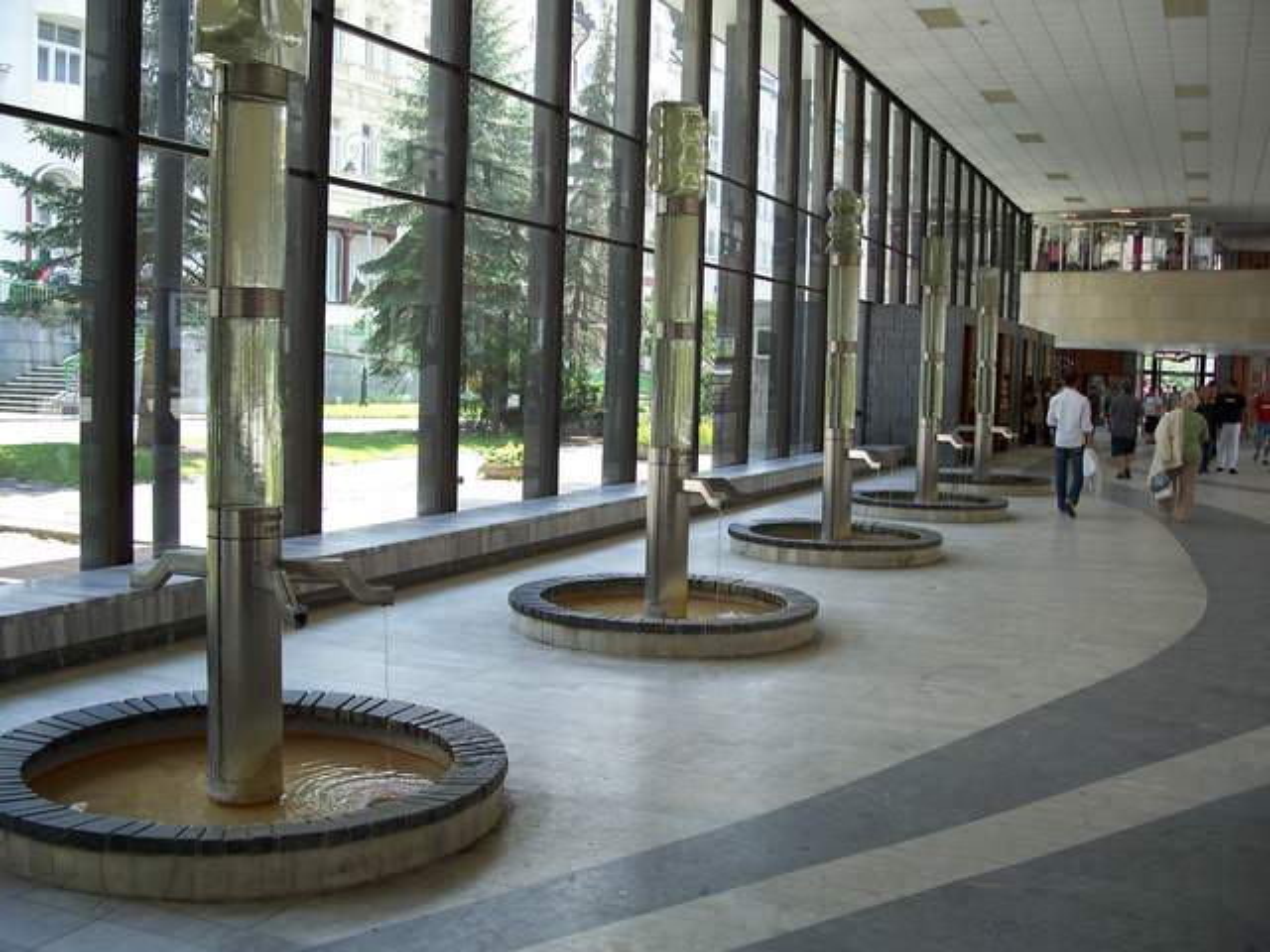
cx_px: 635
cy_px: 476
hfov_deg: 50.1
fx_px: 1357
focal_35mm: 37
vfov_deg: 38.7
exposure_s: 1/100
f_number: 2.8
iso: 64
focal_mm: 7.8
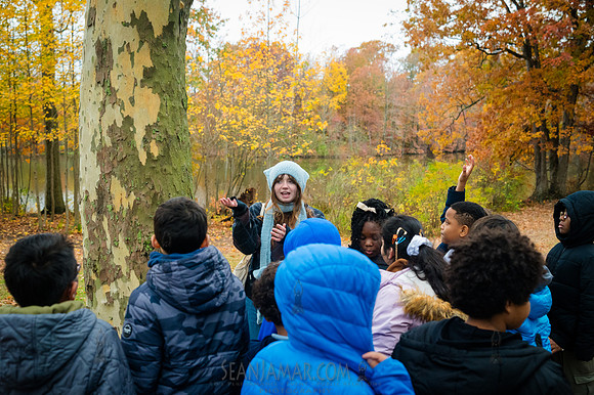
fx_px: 627
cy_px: 198
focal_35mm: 38
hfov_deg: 50.7
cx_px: 297
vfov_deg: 35.0
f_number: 4
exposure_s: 1/400
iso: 4000
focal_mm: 38
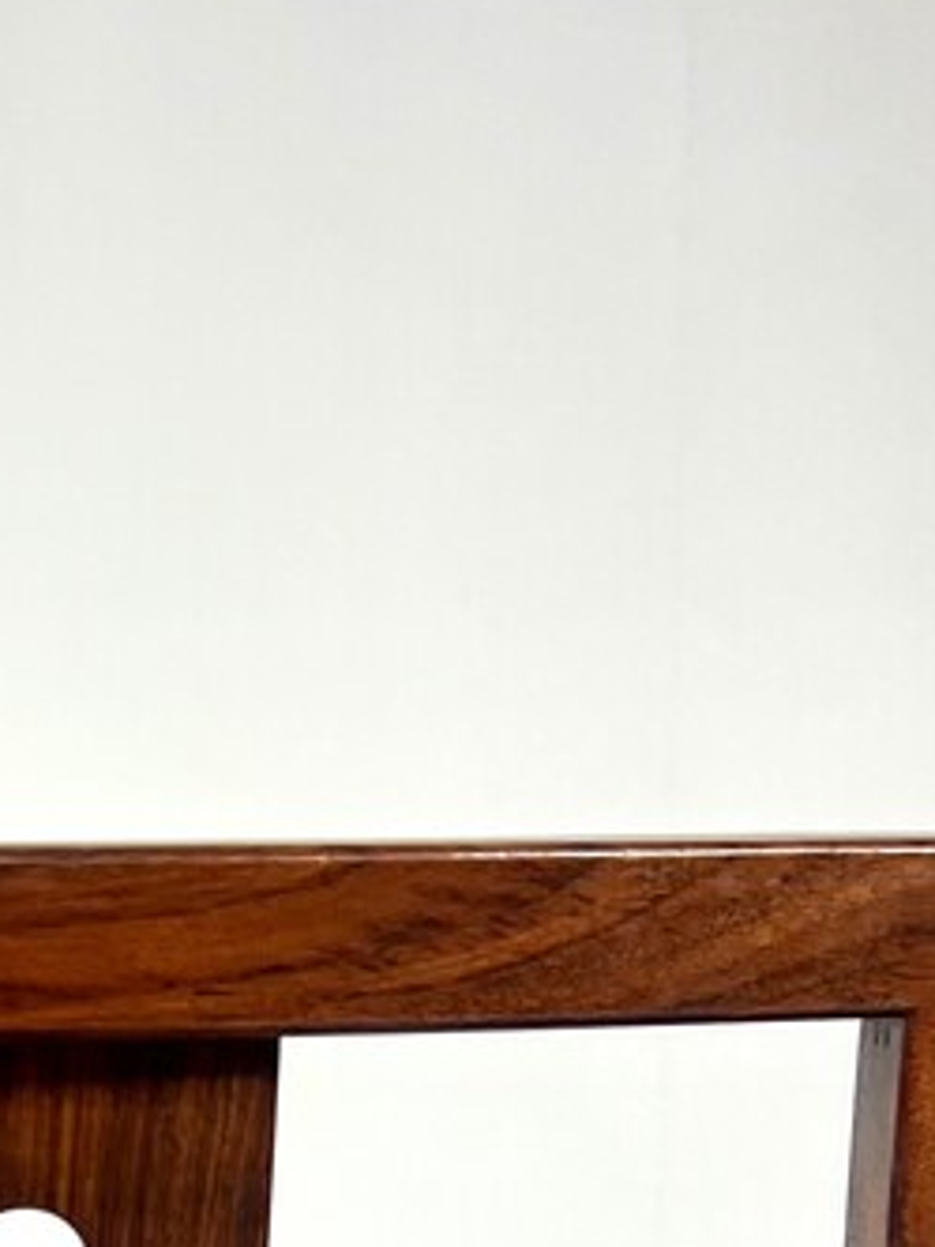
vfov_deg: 18.2
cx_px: -255
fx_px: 3385
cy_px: 1961
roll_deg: +1.1
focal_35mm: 94
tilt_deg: -2.6
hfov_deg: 15.1
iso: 100
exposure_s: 1/121
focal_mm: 5.7
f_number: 1.5
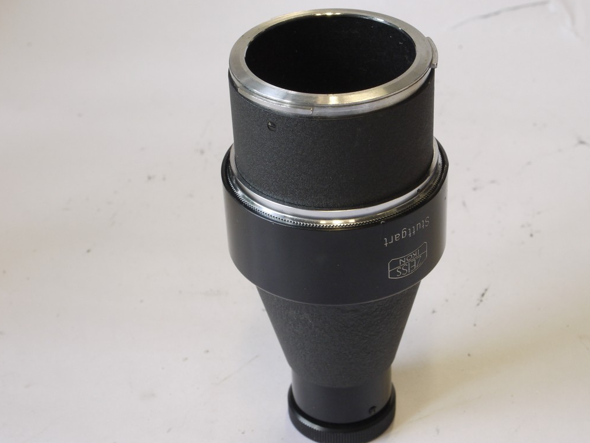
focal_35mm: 74
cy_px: 231
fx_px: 1261
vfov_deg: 19.9
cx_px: 327
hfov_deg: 26.3
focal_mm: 31
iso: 400
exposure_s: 1/15
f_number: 11
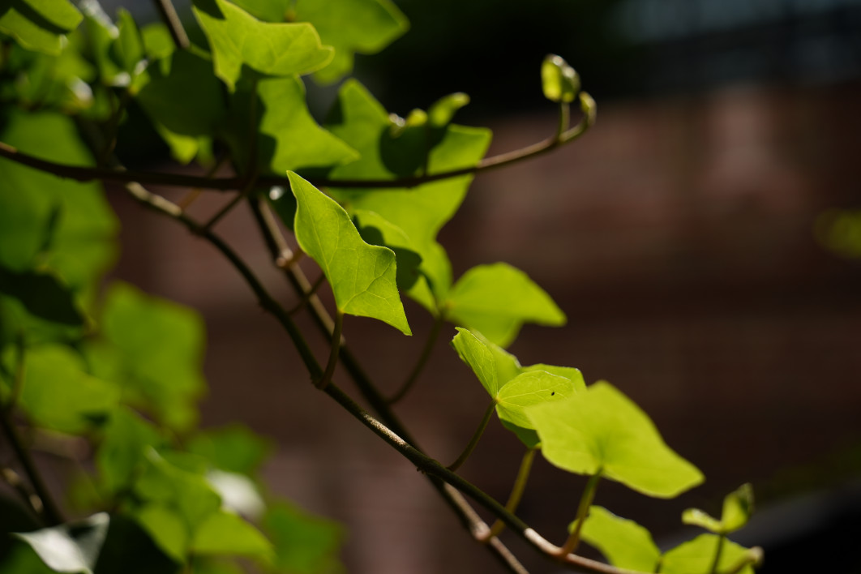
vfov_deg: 22.6
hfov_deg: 33.4
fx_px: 1435
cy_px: 287
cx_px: 430
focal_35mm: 60
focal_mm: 60
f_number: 5.6
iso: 200
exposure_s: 1/1250
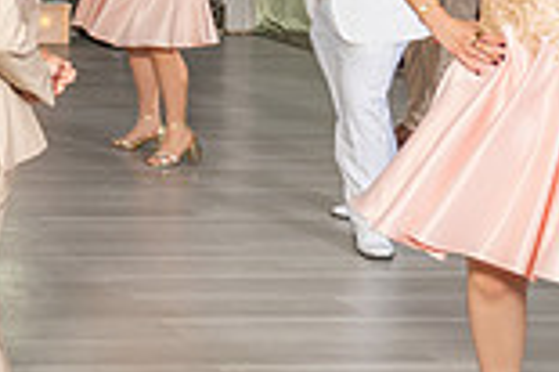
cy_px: -70
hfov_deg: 18.1
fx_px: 1396
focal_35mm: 90
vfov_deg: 14.7
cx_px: -436
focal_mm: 24
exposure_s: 1/160
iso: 500
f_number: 3.5
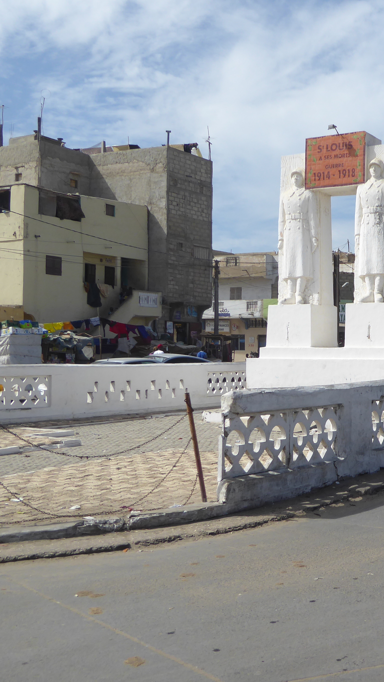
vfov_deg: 43.7
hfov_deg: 24.7
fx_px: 851
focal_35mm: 47
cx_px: 347
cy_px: 340
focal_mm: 5.4
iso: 80
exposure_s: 1/1000
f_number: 3.5
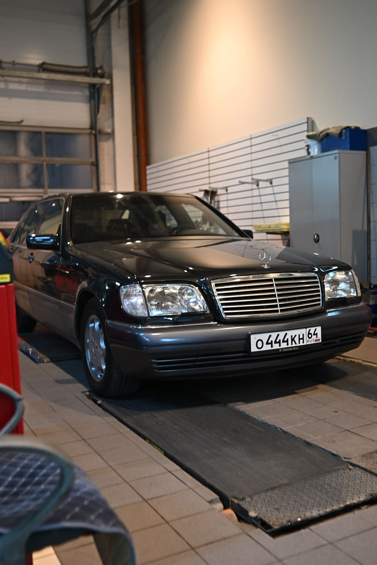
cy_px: 282
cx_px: 188
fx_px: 565
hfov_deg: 36.9
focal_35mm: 36
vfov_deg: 53.1
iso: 640
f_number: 1.8
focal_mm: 24
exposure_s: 1/100
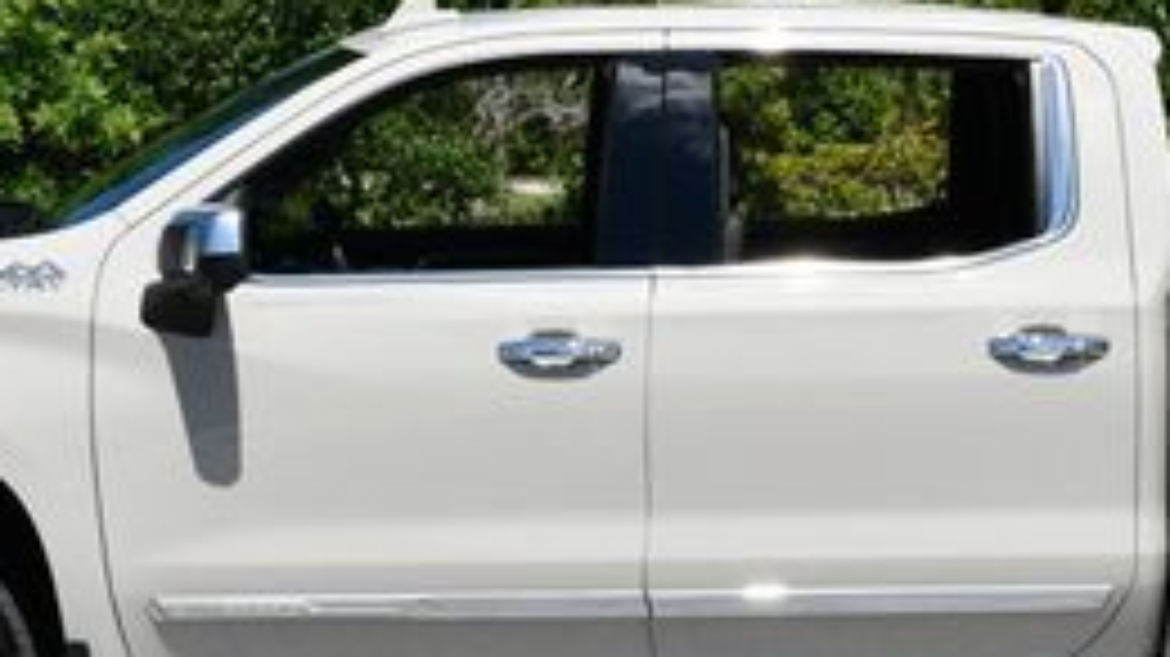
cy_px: 148
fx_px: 4155
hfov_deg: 16.0
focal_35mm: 134
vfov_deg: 9.0
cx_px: 814
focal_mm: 26
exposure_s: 1/250
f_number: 8
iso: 100
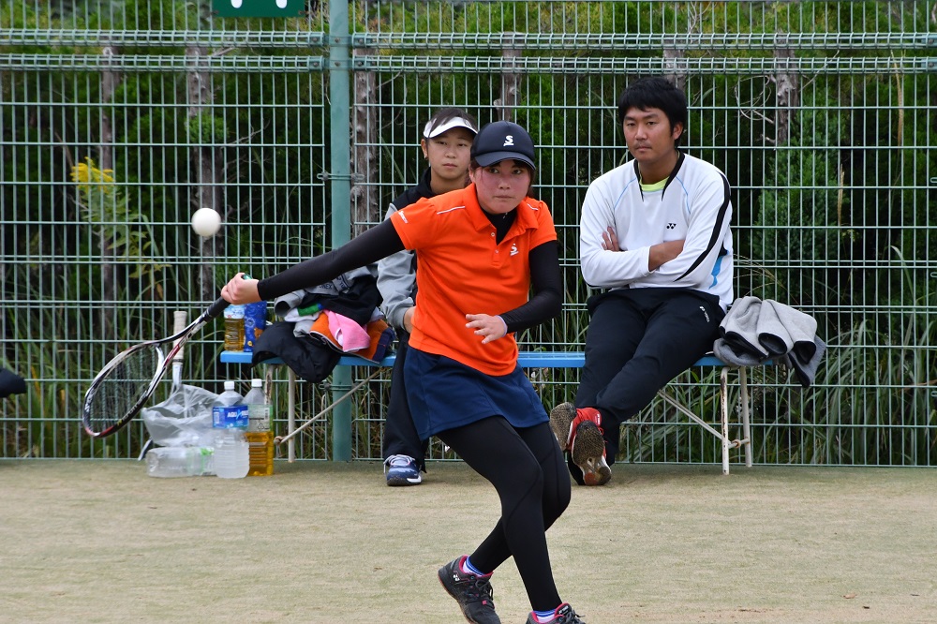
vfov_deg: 2.3
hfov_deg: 3.4
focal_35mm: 600
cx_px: 468
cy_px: 312
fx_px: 15611
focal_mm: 300
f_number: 13
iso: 1000
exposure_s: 1/640
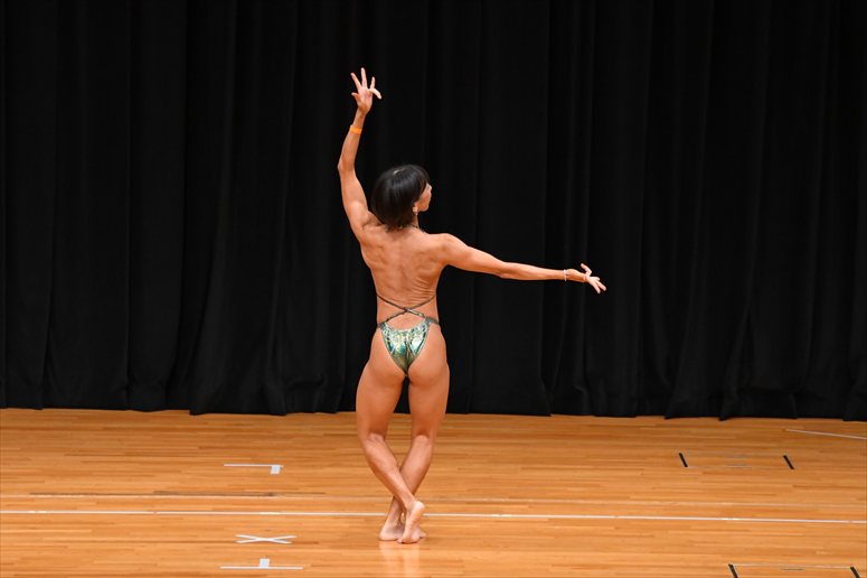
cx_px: 434
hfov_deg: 9.2
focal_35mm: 225
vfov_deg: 6.1
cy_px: 289
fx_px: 5416
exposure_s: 1/400
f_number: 5.6
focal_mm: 150
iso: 3200
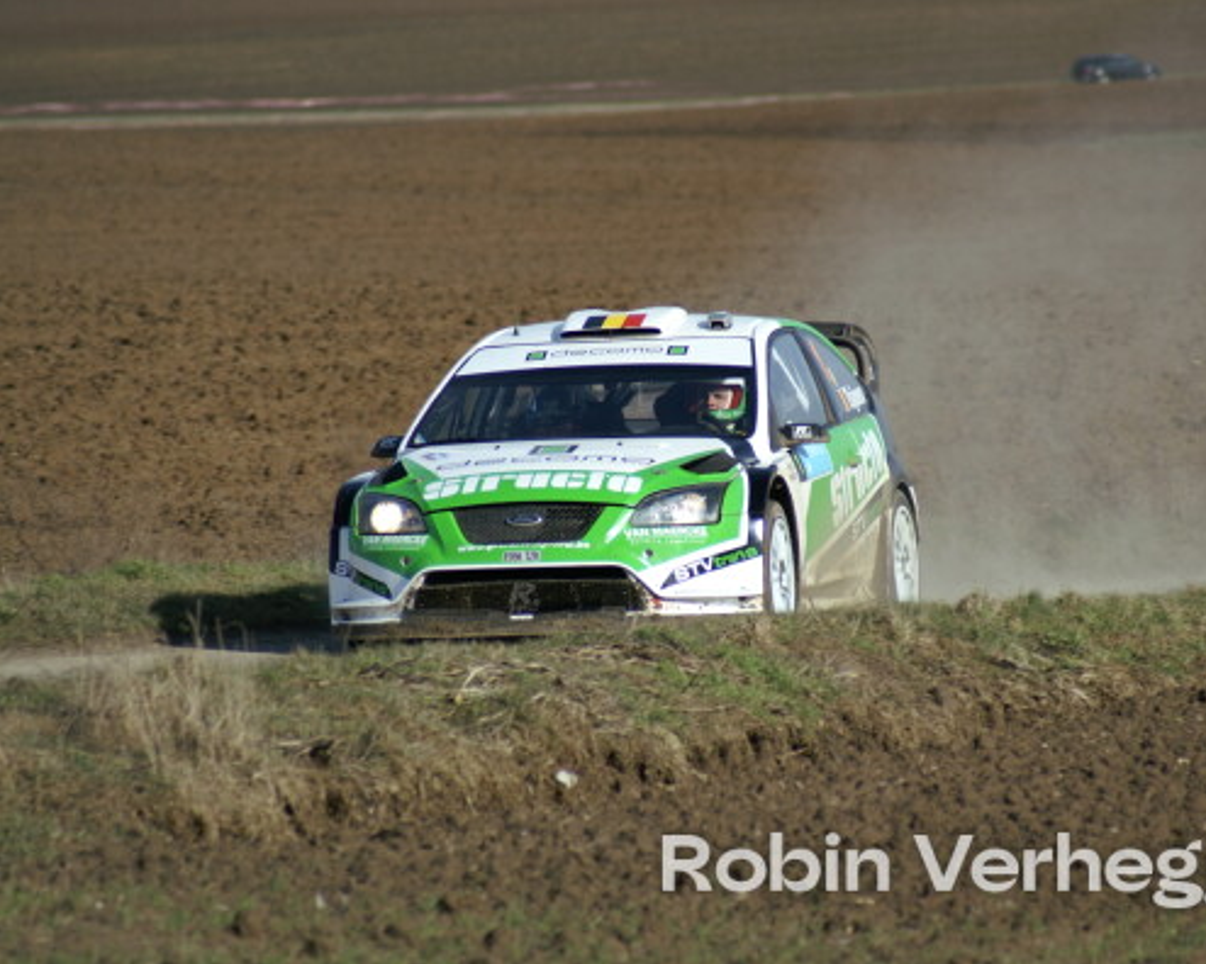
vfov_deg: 3.0
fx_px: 18239
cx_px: 689
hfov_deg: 3.8
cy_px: 481
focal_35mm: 511
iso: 100
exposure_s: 1/640
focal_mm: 300
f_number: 7.1
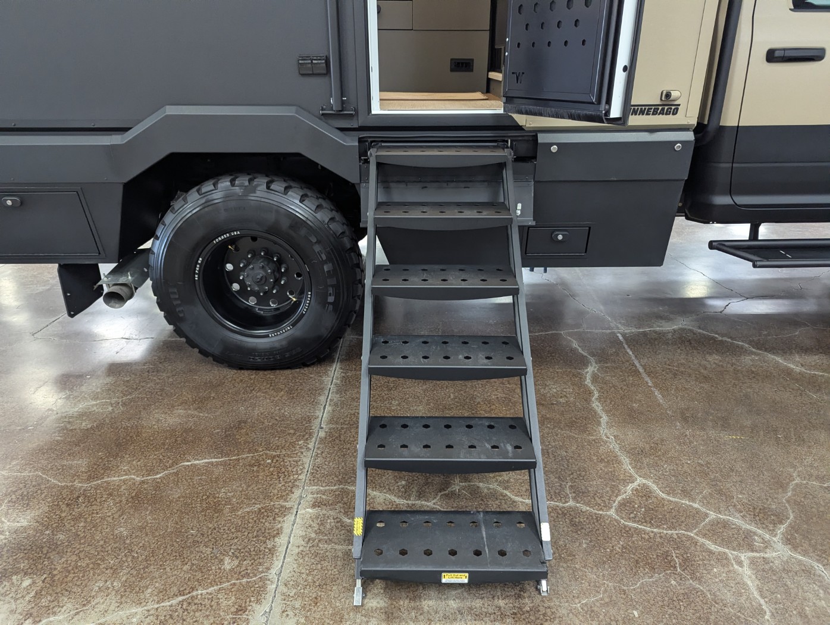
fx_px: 576
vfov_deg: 56.9
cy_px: 312
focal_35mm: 24
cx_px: 415
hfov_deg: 71.5
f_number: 1.85
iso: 752
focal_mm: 6.81
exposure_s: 1/257
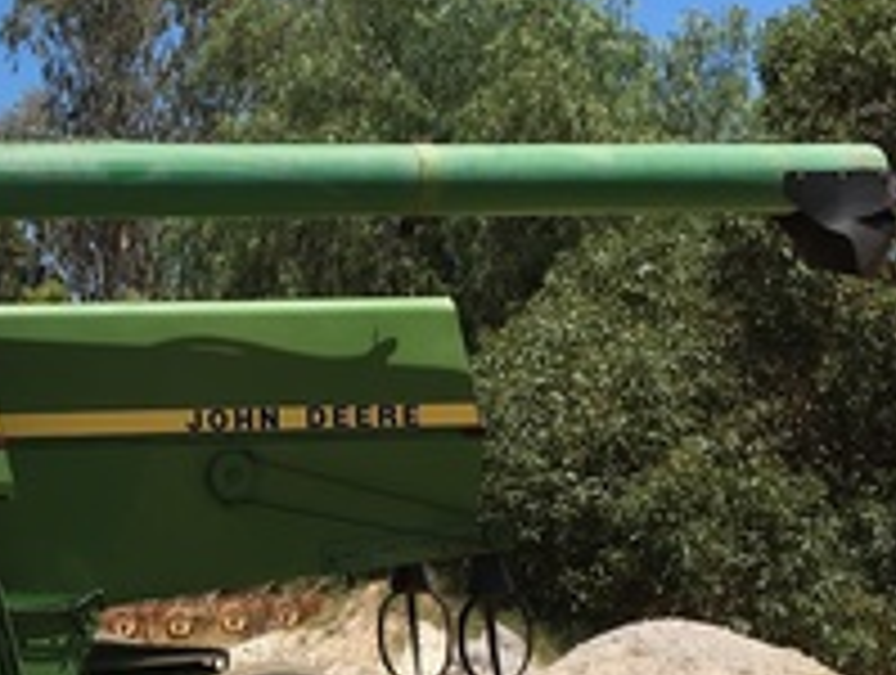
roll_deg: -0.1
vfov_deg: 15.3
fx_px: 2489
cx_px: 45
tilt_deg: +0.1
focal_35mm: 96
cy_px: 574
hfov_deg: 19.9
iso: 25
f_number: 2.2
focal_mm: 4.15
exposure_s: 1/1923
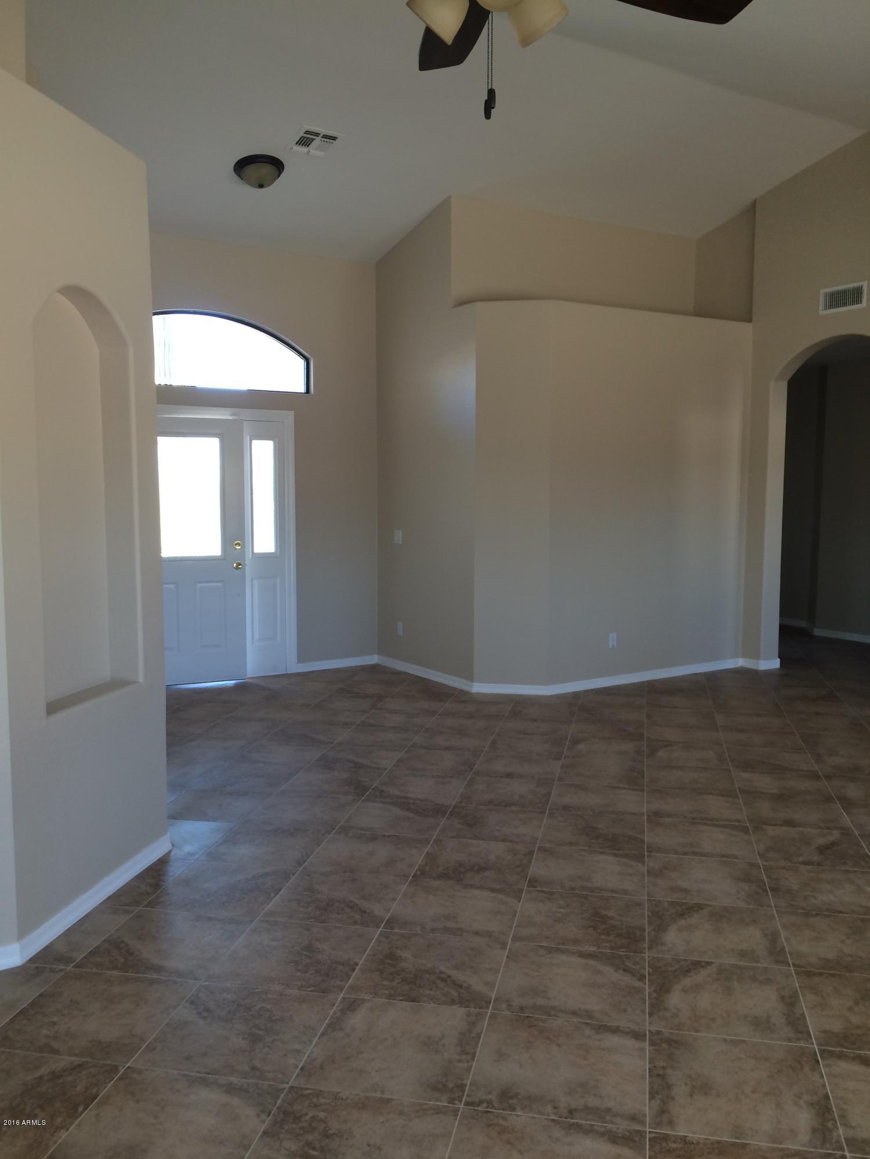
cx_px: 435
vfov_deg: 61.7
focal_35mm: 29
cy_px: 580
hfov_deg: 48.2
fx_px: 972
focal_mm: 4.15
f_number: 2.2
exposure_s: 1/40
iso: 32
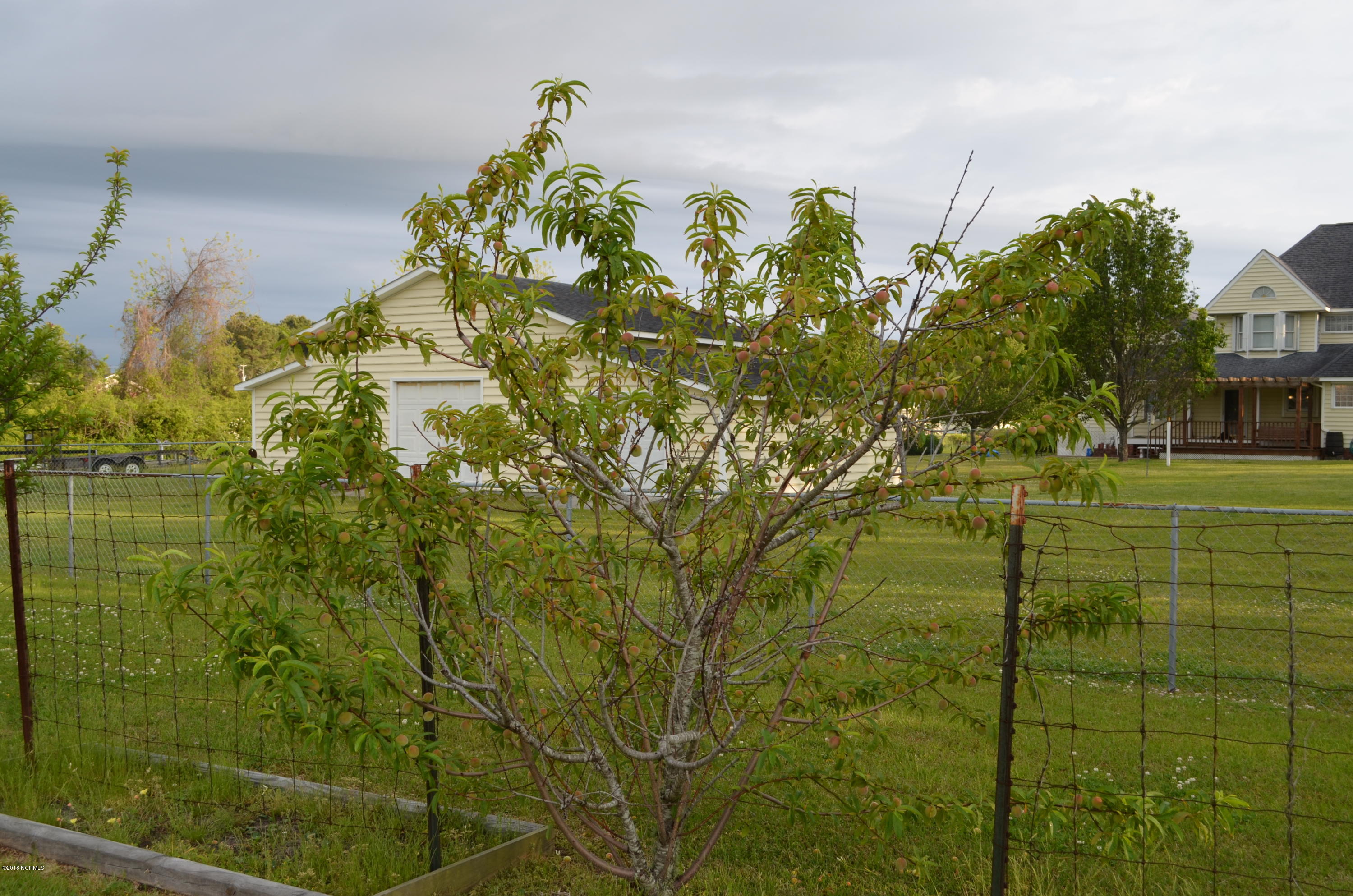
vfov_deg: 36.7
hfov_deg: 53.2
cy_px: 448
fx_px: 1350
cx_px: 676
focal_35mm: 36
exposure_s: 1/200
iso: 200
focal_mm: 24
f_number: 7.1
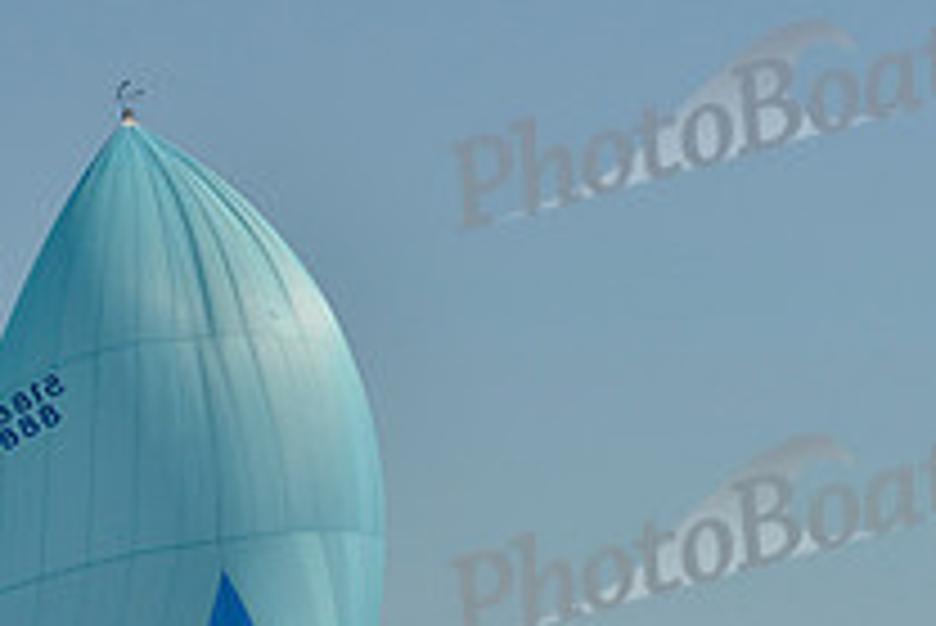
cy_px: 826
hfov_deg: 10.5
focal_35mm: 195
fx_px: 5073
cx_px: 220
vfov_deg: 7.0
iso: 400
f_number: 7.1
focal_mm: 70
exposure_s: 1/1250
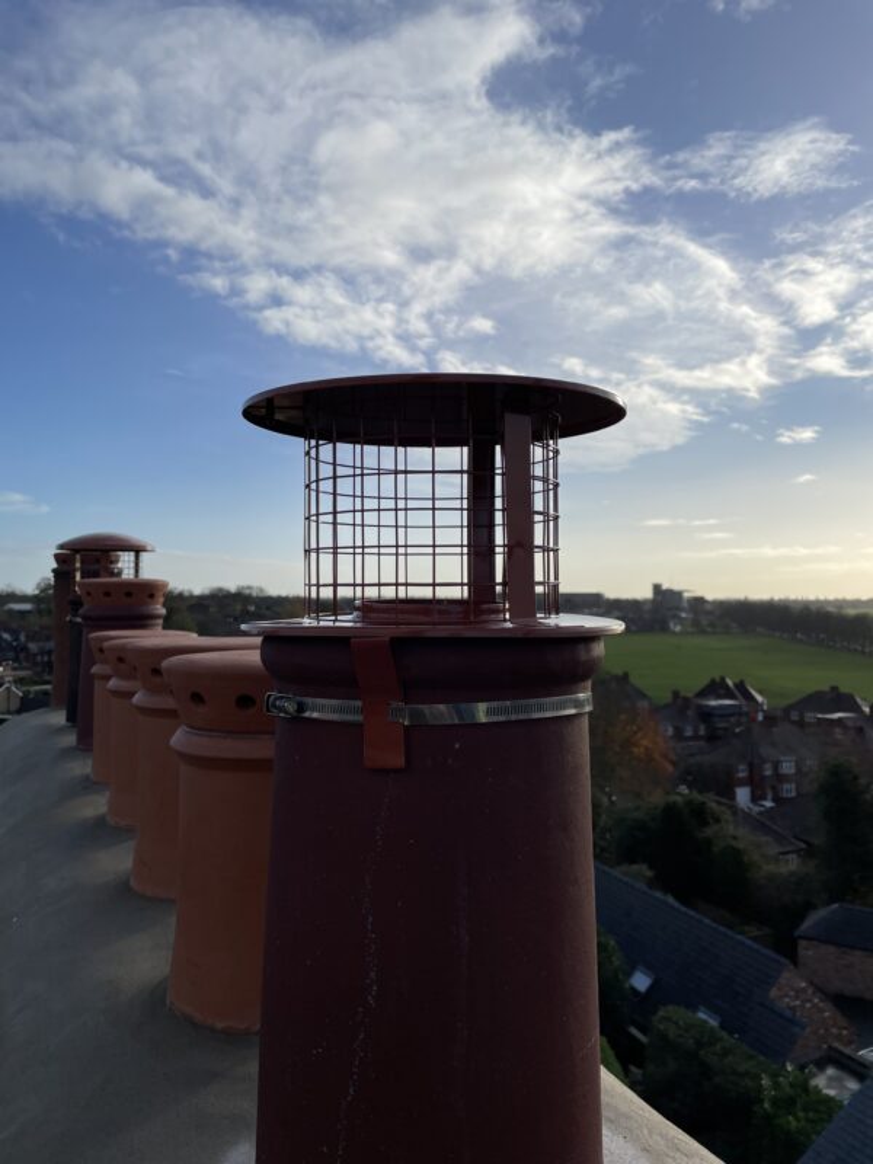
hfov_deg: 53.1
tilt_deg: +0.8
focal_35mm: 26
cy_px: 582
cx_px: 436
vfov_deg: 67.3
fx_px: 874
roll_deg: +0.8
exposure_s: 1/6135
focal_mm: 4.2
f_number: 1.6
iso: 32
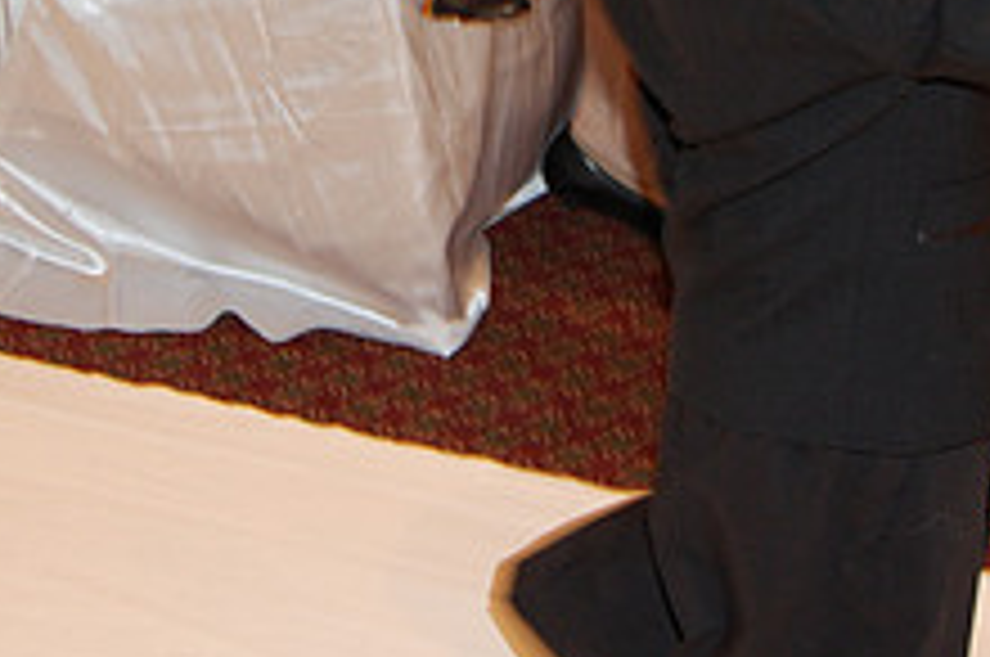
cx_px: 333
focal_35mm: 87
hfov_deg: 23.3
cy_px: -140
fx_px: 2389
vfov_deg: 15.1
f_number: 3.8
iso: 400
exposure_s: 1/60
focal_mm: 22
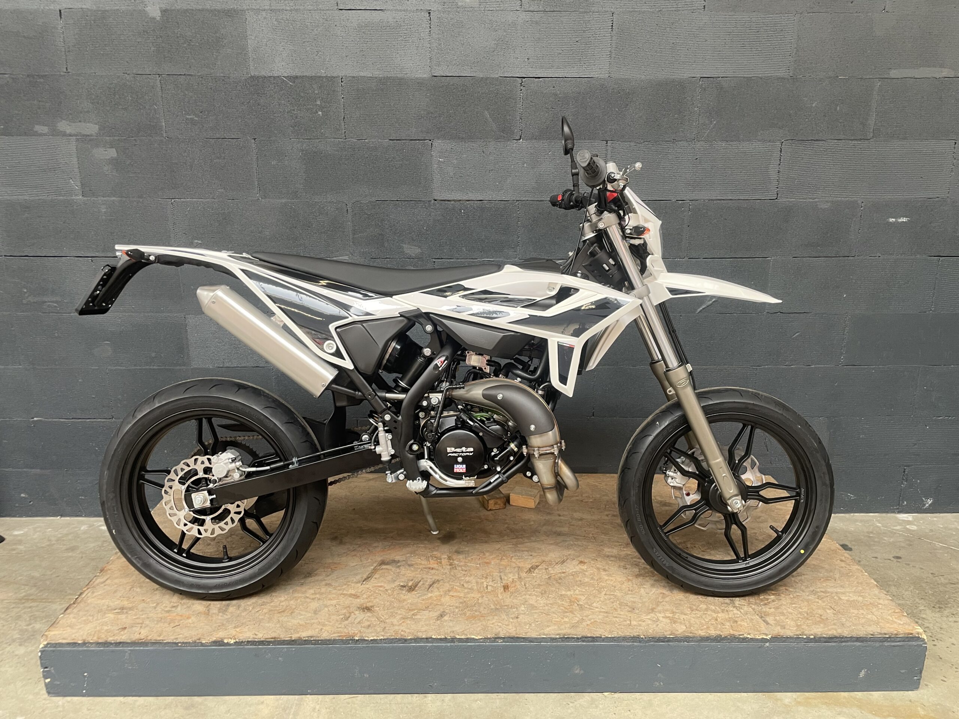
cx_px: 480
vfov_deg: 53.1
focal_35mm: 26
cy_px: 360
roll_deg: -0.4
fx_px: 720
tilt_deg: -14.9
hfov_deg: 67.3
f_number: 1.6
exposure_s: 1/50
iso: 125
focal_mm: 4.2
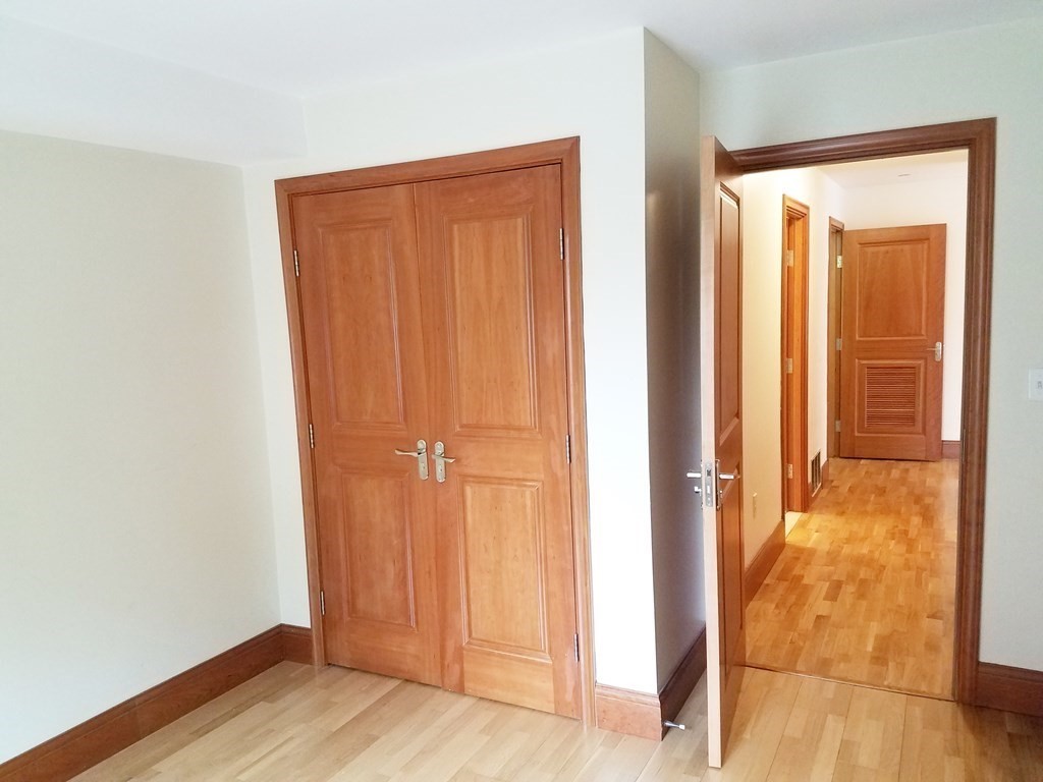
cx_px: 522
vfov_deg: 53.1
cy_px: 391
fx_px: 783
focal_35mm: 26
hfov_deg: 67.3
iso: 200
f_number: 1.7
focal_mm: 4.2
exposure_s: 1/24
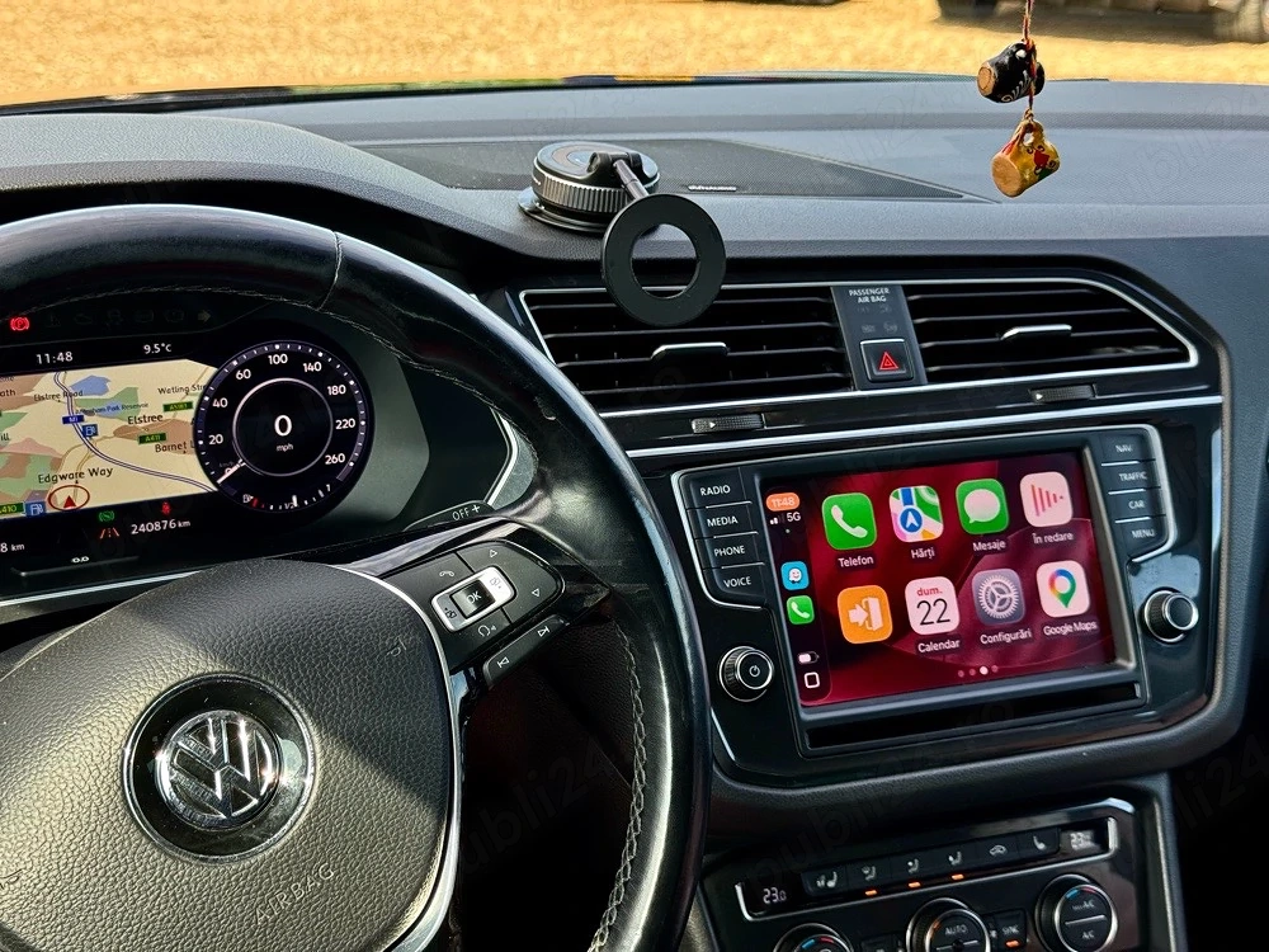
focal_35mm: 48
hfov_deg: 39.7
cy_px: 476
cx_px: 634
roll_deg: -2.1
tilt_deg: -19.4
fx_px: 1760
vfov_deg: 30.3
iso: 64
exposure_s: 1/239
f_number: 1.78
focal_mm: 6.76
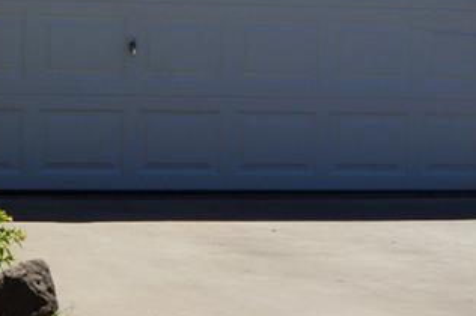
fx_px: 3294
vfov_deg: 5.5
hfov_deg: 8.2
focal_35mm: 249
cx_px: 530
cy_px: 108
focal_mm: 35
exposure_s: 1/125
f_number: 13
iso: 100
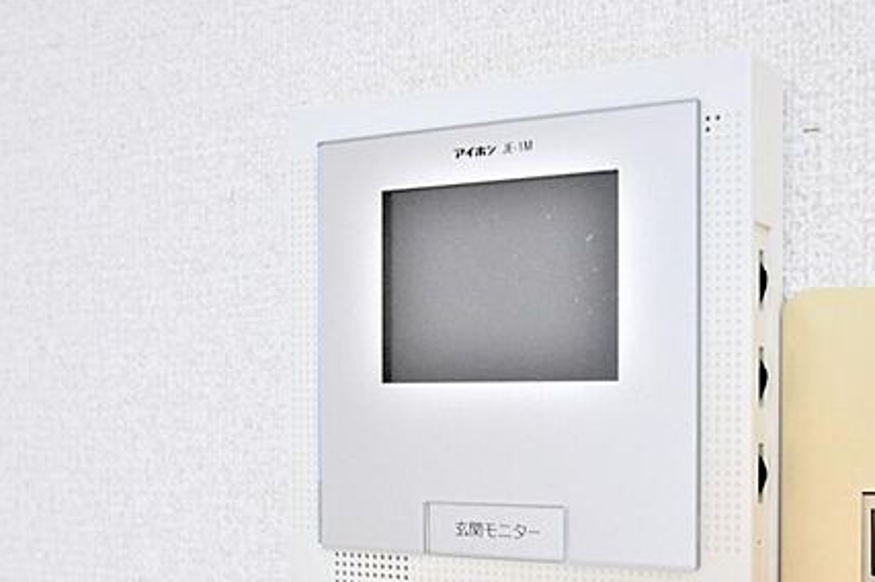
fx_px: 1311
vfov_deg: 24.8
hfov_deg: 36.7
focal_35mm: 54
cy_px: 428
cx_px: 553
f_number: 4.5
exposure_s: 1/40
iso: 320
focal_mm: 24
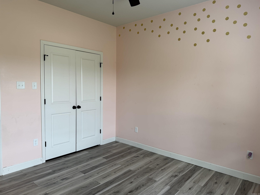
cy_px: 98
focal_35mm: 24
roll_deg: -0.7
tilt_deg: -2.9
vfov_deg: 56.8
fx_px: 180
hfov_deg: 71.6
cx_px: 130
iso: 125
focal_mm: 6.76
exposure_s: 1/120
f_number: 1.78
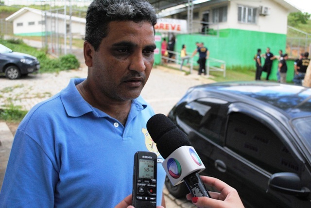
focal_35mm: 36
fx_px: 311
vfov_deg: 36.9
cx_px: 156
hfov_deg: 53.1
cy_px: 104
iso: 800
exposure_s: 1/1250
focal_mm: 24
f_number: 4.5
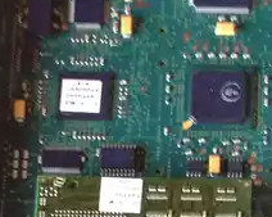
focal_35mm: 161
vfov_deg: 9.4
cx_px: 242
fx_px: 1294
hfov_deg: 11.9
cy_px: 261
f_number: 2.4
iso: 160
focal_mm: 4.28
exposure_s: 1/15
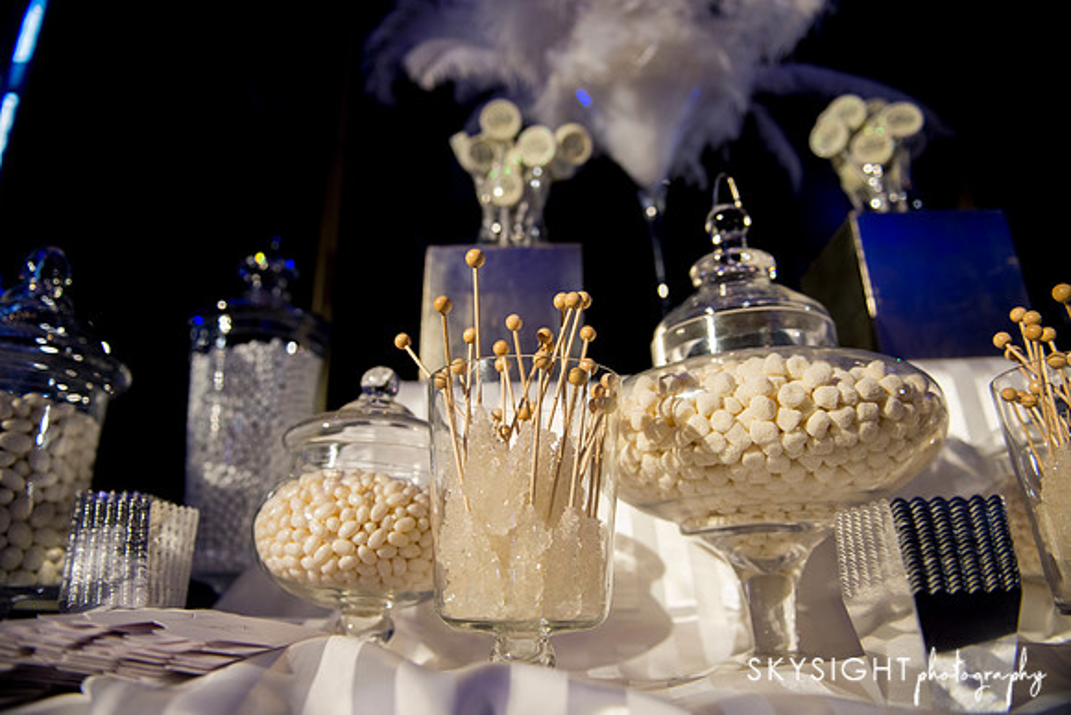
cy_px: 358
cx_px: 536
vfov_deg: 53.2
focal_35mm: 24
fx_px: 714
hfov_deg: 73.7
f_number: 2.8
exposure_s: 1/100
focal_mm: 24
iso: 1250
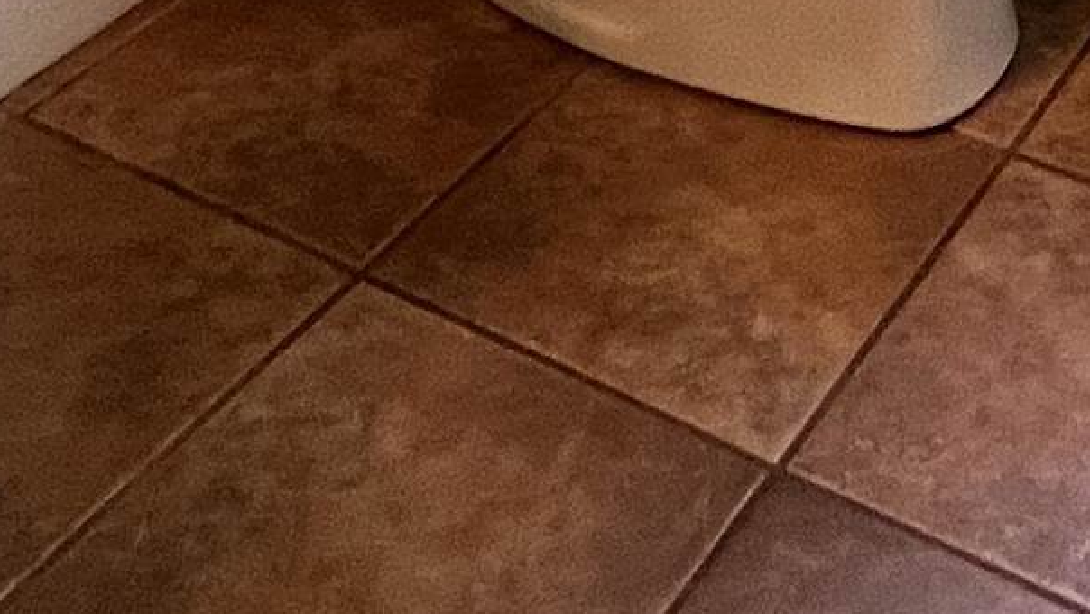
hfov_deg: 28.5
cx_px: 933
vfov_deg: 10.5
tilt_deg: +0.4
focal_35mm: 72
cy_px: -1322
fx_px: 2081
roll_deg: -1.0
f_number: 1.8
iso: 160
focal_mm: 1.57
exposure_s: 1/60
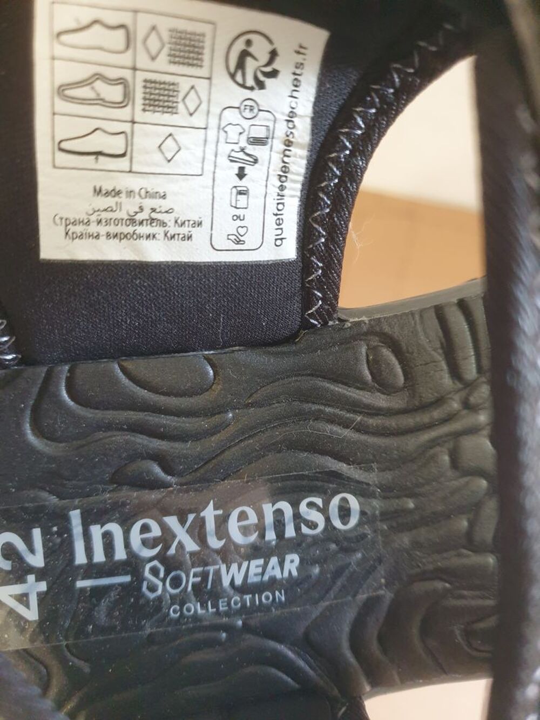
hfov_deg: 53.1
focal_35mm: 26
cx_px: 270
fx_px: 541
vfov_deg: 67.3
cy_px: 360
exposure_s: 1/50
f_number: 1.5
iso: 250
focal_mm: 4.3
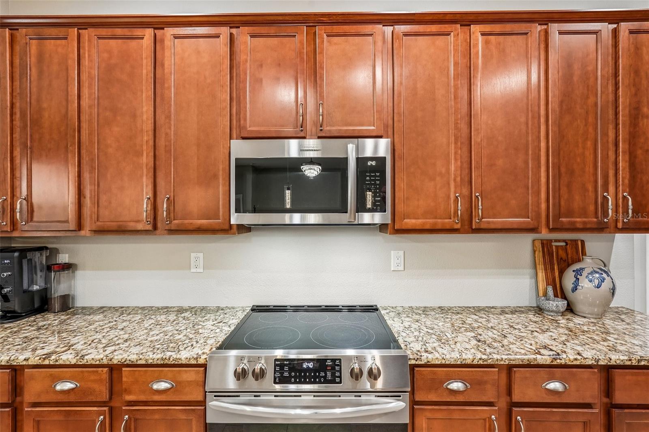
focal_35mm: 16
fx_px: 288
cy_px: 216
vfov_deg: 73.7
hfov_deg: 96.7
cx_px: 324
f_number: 8
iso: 400
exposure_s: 1/8
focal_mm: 16
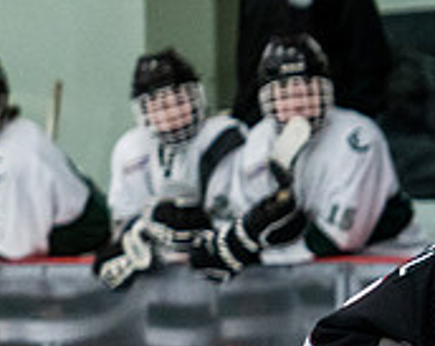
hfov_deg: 2.2
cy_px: 305
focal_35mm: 871
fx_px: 11194
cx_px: -421
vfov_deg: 1.8
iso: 1800
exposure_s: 1/640
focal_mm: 135
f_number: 2.8
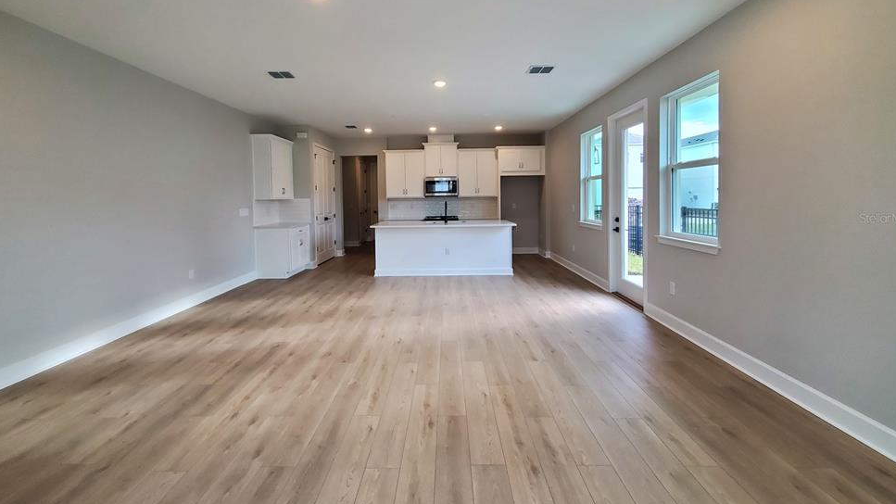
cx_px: 441
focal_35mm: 15
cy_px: 218
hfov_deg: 103.0
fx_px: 356
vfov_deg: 70.2
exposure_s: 1/60
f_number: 2.2
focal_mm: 1.8
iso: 125
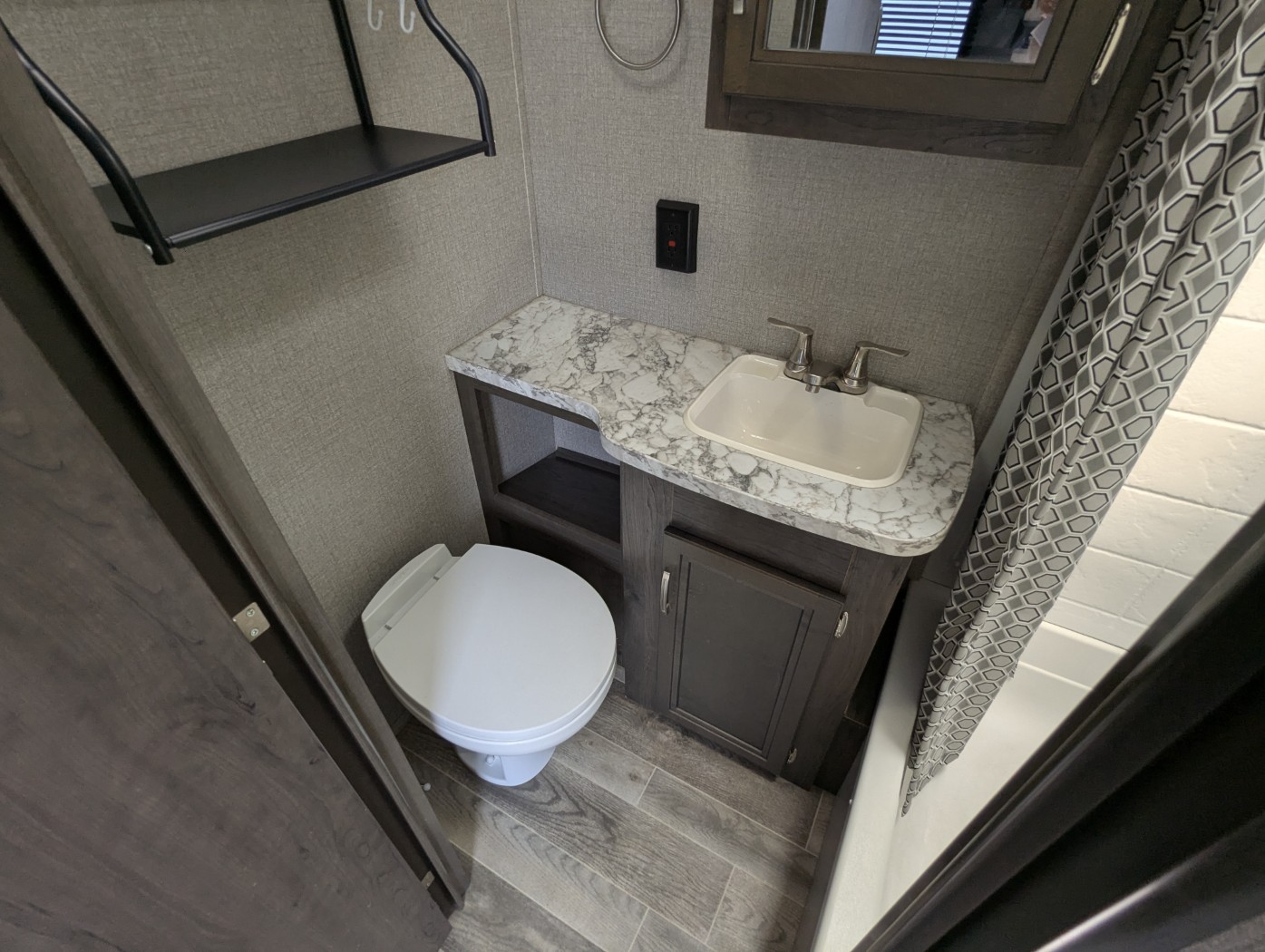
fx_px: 585
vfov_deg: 78.2
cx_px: 632
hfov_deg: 94.4
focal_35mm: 16
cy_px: 476
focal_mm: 2.35
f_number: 2.2
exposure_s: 1/100
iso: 92
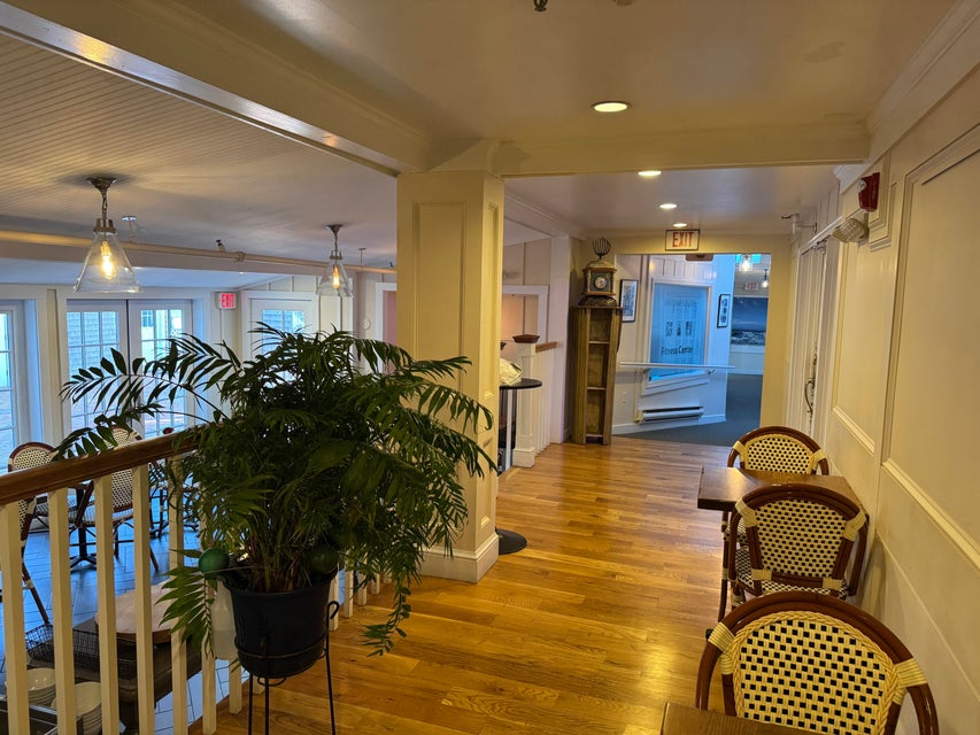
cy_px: 368
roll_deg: -1.7
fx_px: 680
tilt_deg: -6.4
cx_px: 490
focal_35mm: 24
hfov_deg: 71.6
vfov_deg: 56.8
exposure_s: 1/60
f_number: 1.78
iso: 250
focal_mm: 6.76
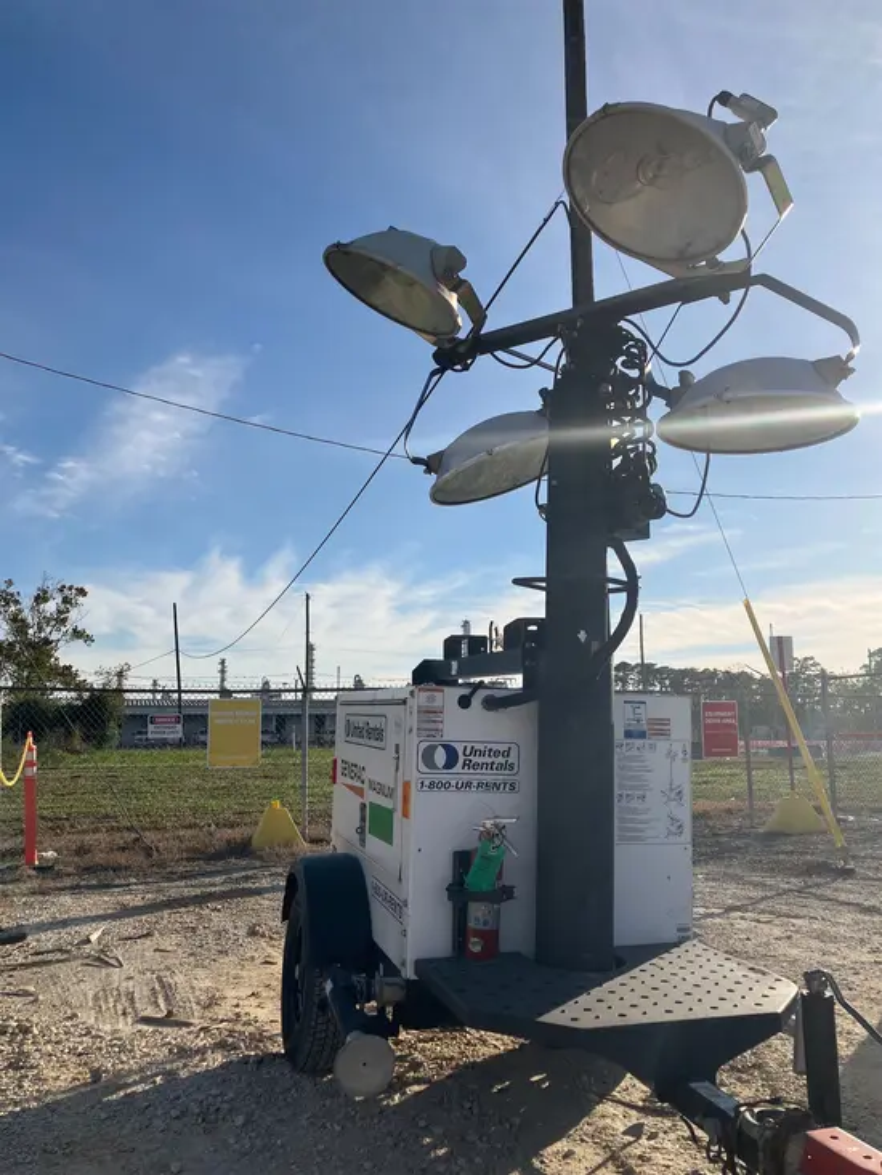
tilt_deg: +10.6
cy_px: 588
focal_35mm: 28
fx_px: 951
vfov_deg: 63.4
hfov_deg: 49.8
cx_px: 441
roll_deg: -0.9
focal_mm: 3.99
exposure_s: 1/3472
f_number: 1.8
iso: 32
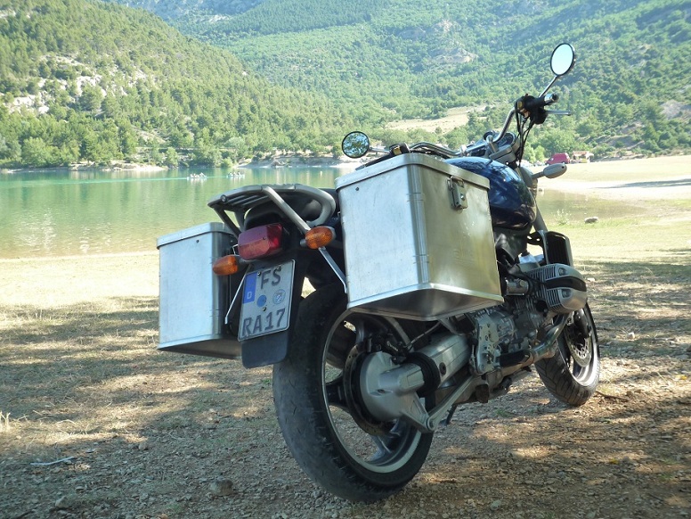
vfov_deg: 30.9
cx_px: 346
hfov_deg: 40.4
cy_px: 260
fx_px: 938
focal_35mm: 47
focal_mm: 8.3
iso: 160
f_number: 4.3
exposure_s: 1/125
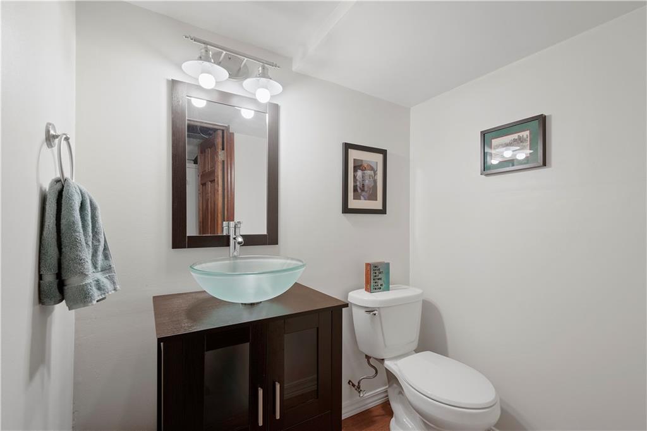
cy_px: 216
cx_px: 324
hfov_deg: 100.4
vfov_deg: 77.3
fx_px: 269
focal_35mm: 15
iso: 400
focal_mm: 10
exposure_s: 1/4
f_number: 8
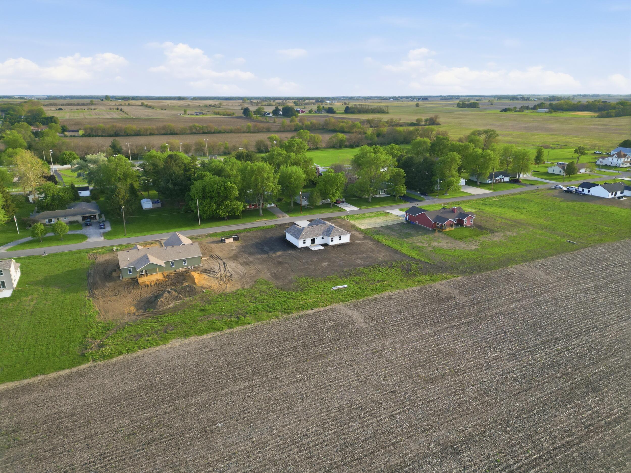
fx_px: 437
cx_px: 316
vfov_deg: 56.8
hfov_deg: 71.6
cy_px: 236
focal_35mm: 24
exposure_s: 1/1000
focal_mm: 6.7
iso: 130
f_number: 1.7
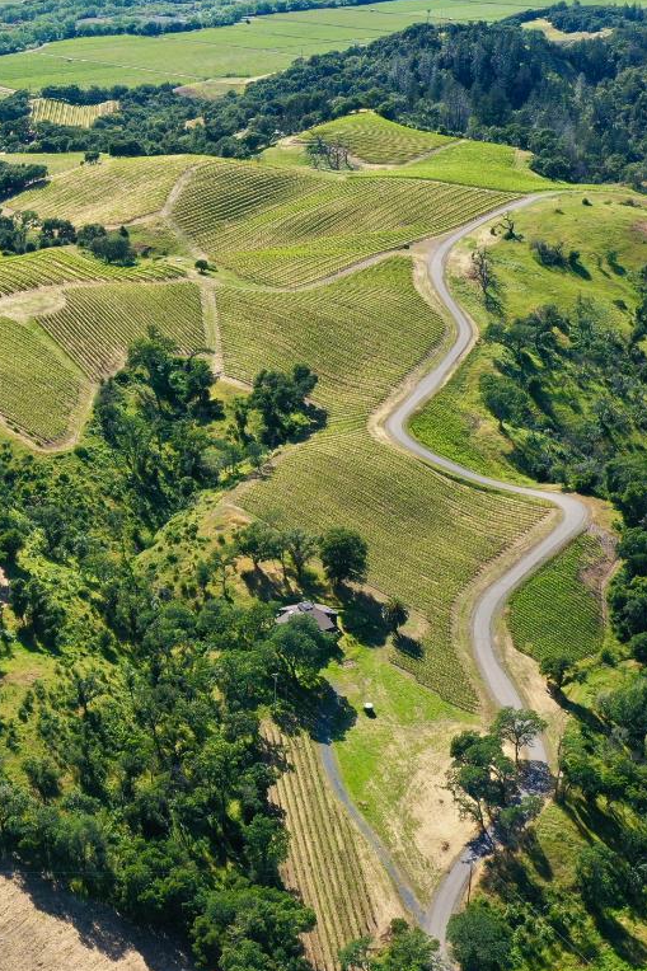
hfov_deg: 24.2
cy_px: 440
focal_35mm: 55
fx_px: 1483
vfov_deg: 36.2
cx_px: 112
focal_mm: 10.26
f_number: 6.3
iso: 100
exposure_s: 1/240
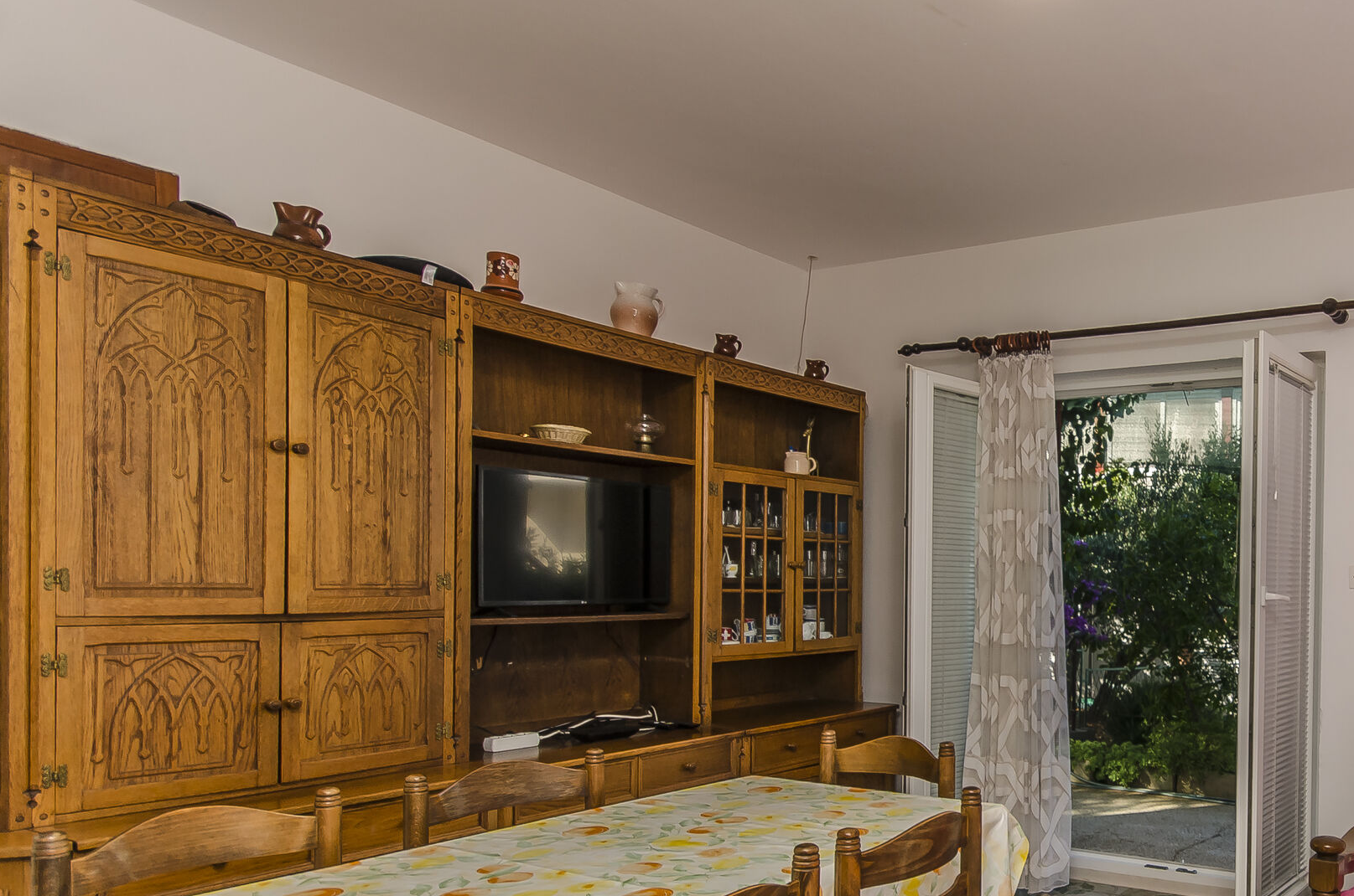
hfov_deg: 62.4
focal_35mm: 26
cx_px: 1121
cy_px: 594
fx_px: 976
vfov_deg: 48.6
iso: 100
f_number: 7.1
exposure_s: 1/160
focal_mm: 10
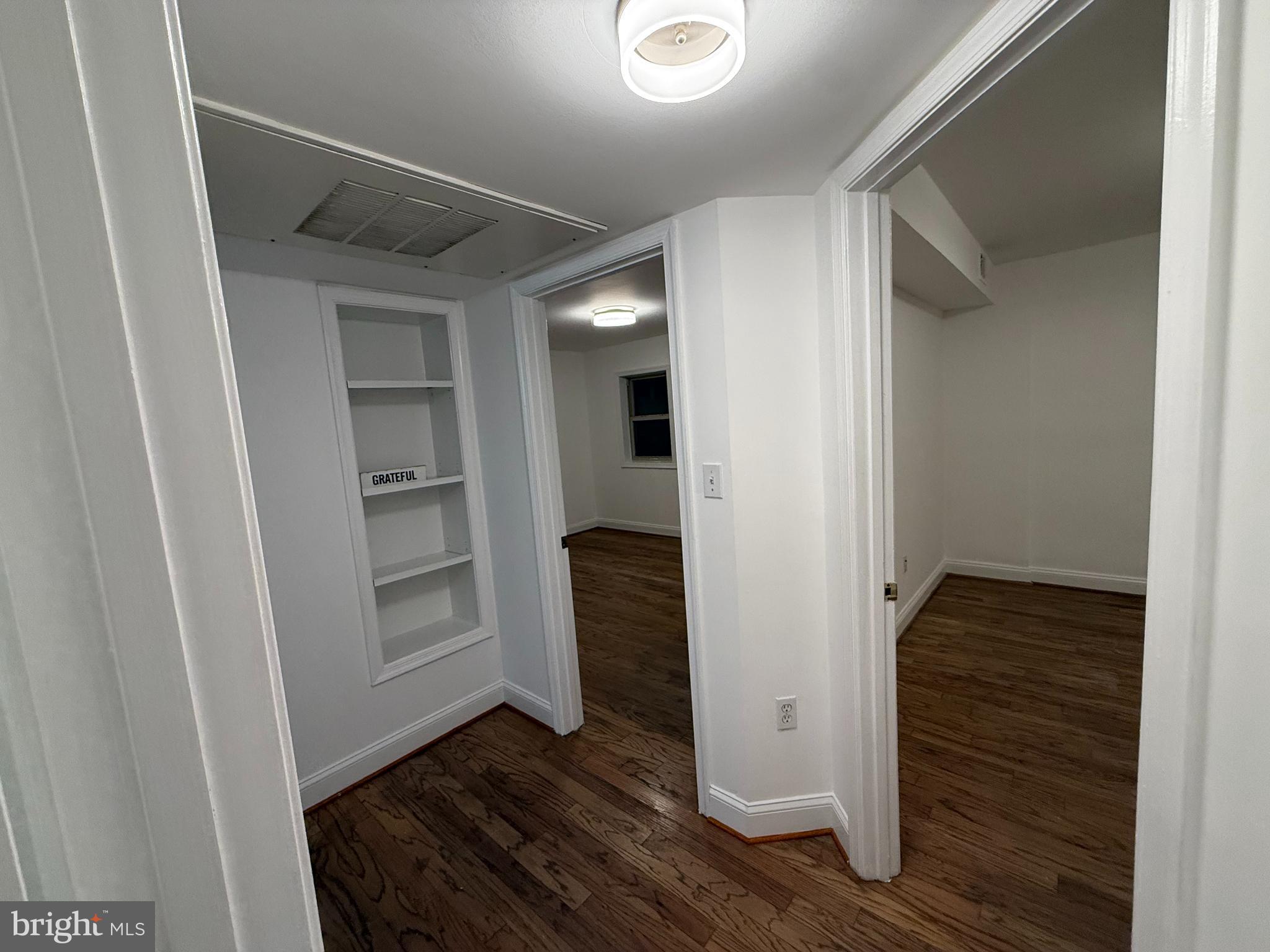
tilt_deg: -5.8
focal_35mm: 14
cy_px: 476
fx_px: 514
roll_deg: +4.3
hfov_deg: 102.1
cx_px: 635
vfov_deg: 85.7
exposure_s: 1/120
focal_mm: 2.22
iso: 250
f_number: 2.2
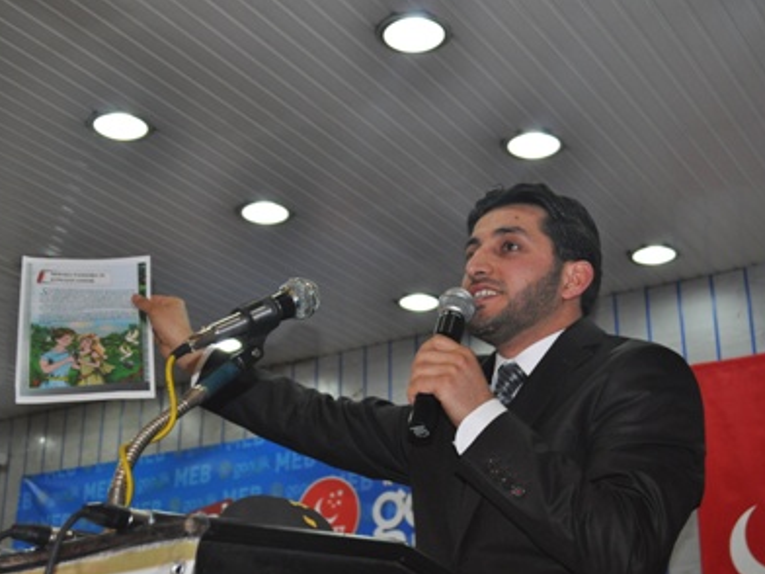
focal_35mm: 56
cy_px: 289
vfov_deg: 26.1
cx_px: 408
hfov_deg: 34.3
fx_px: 1238
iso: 800
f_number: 5
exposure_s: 1/60
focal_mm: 34
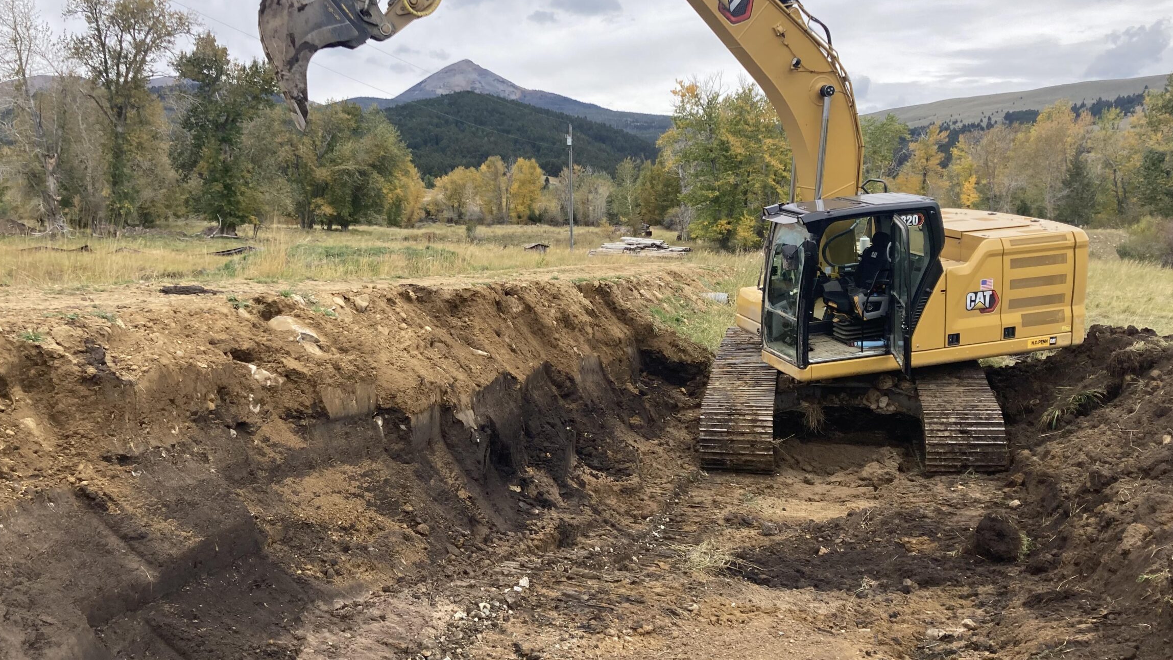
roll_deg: +1.2
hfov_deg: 58.0
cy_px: 276
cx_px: 609
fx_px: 1057
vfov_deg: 34.6
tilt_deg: -1.4
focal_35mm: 34
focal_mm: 3.99
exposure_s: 1/1104
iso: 20
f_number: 1.8
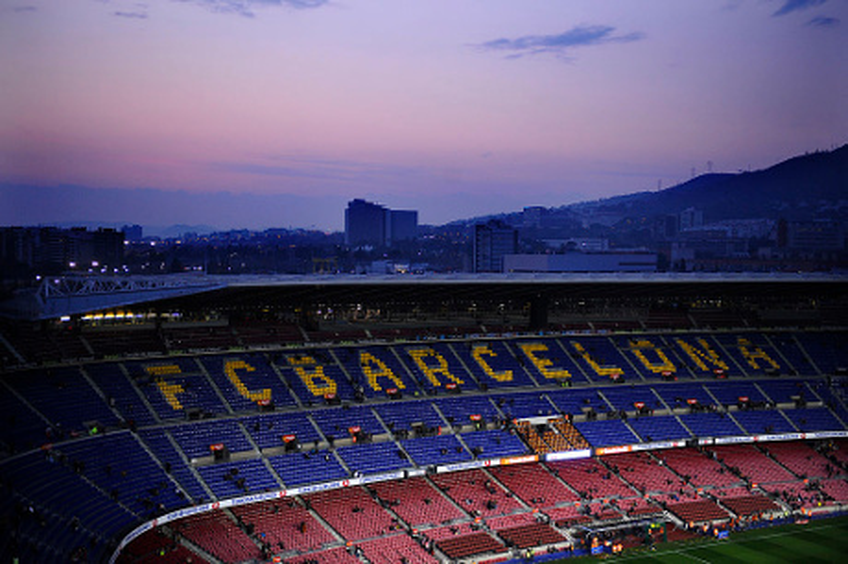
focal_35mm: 44
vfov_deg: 30.5
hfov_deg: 44.5
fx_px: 1036
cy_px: 282
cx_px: 424
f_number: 2.8
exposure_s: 1/500
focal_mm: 44
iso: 1250
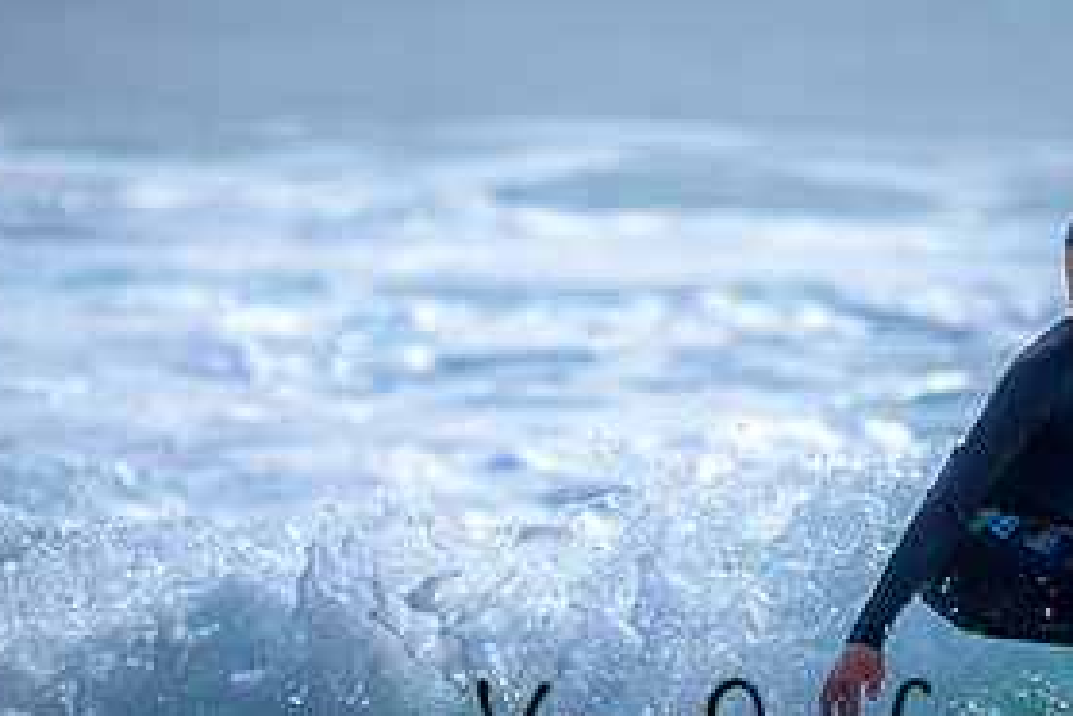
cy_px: 607
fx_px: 56268
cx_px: 766
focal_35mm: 1888
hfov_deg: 1.1
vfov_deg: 0.7
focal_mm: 800
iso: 250
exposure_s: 1/2500
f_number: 6.3
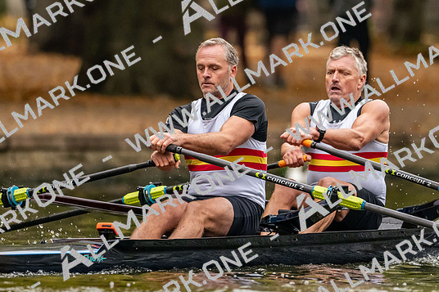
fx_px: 7911
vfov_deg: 2.1
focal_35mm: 649
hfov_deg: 3.2
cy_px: 155
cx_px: 226
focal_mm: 400
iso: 2800
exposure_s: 1/2500
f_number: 4.5
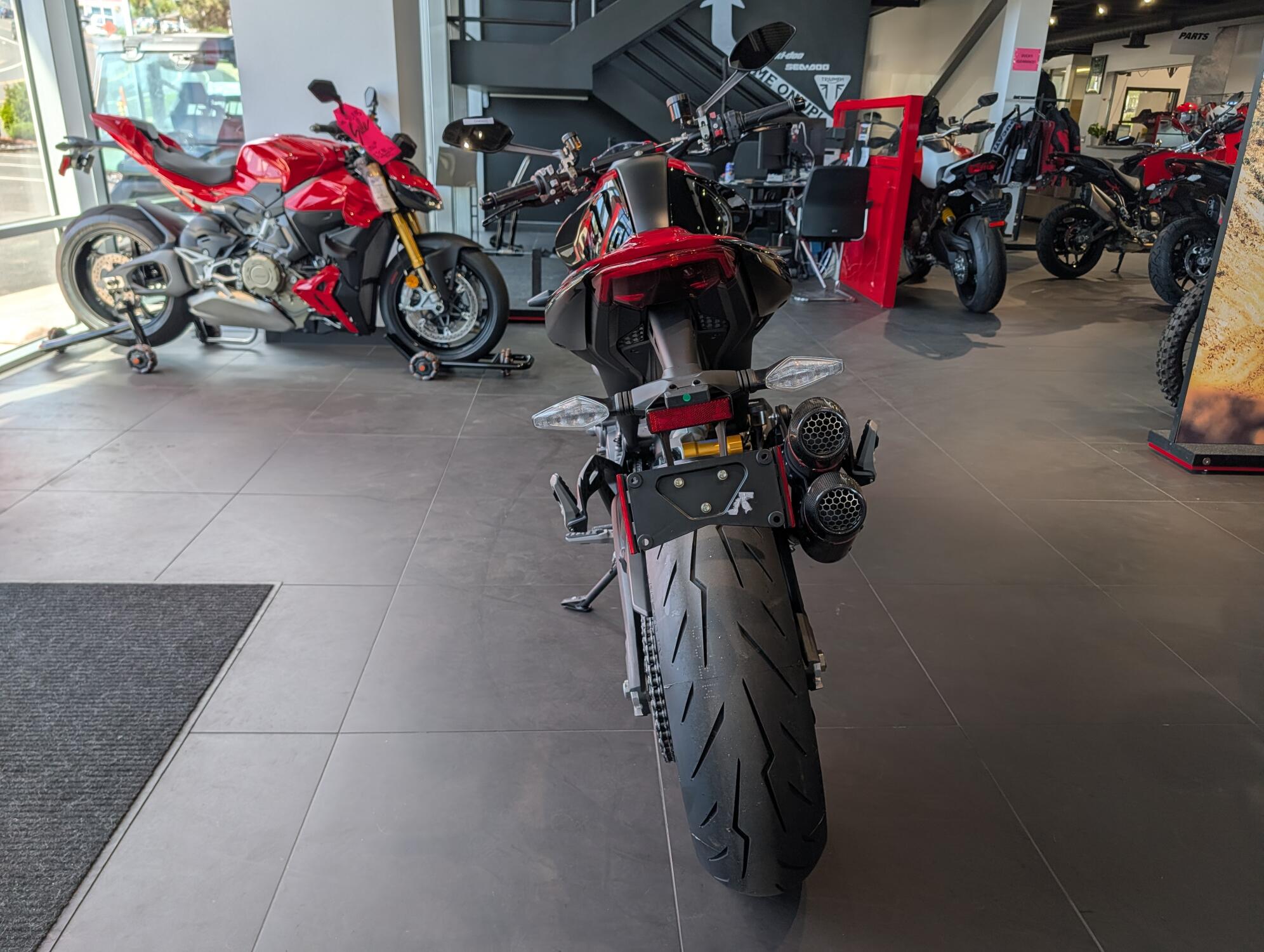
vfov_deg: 56.9
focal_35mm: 24
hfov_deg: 71.5
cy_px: 476
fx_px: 878
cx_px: 632
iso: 18
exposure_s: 1/141
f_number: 1.68
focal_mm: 6.9
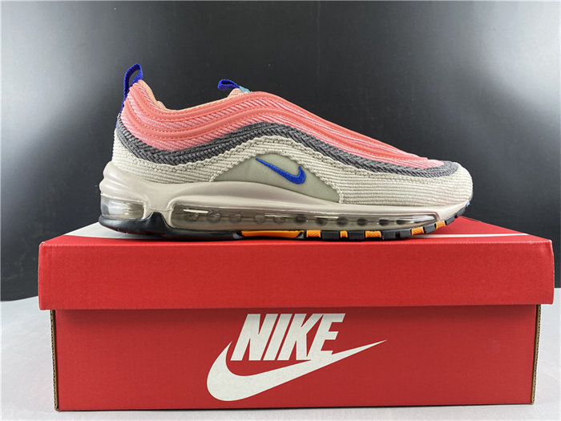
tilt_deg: -4.2
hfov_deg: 67.3
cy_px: 210
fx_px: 421
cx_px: 280
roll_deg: +0.4
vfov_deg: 53.1
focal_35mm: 26
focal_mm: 4.25
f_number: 1.8
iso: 125
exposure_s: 1/100
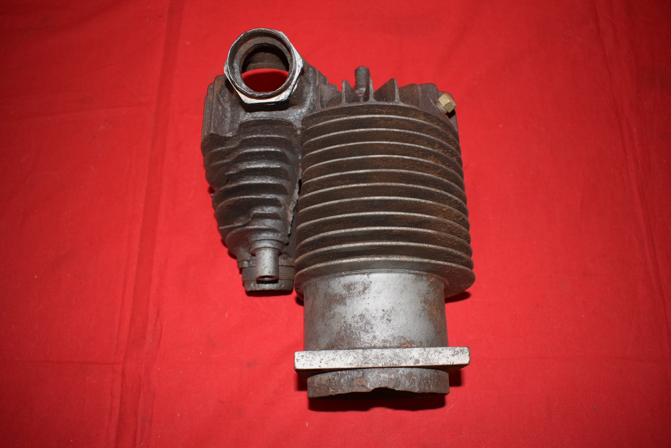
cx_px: 336
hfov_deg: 59.5
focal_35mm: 32
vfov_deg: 41.7
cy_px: 224
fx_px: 587
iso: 640
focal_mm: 21
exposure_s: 1/160
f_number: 5
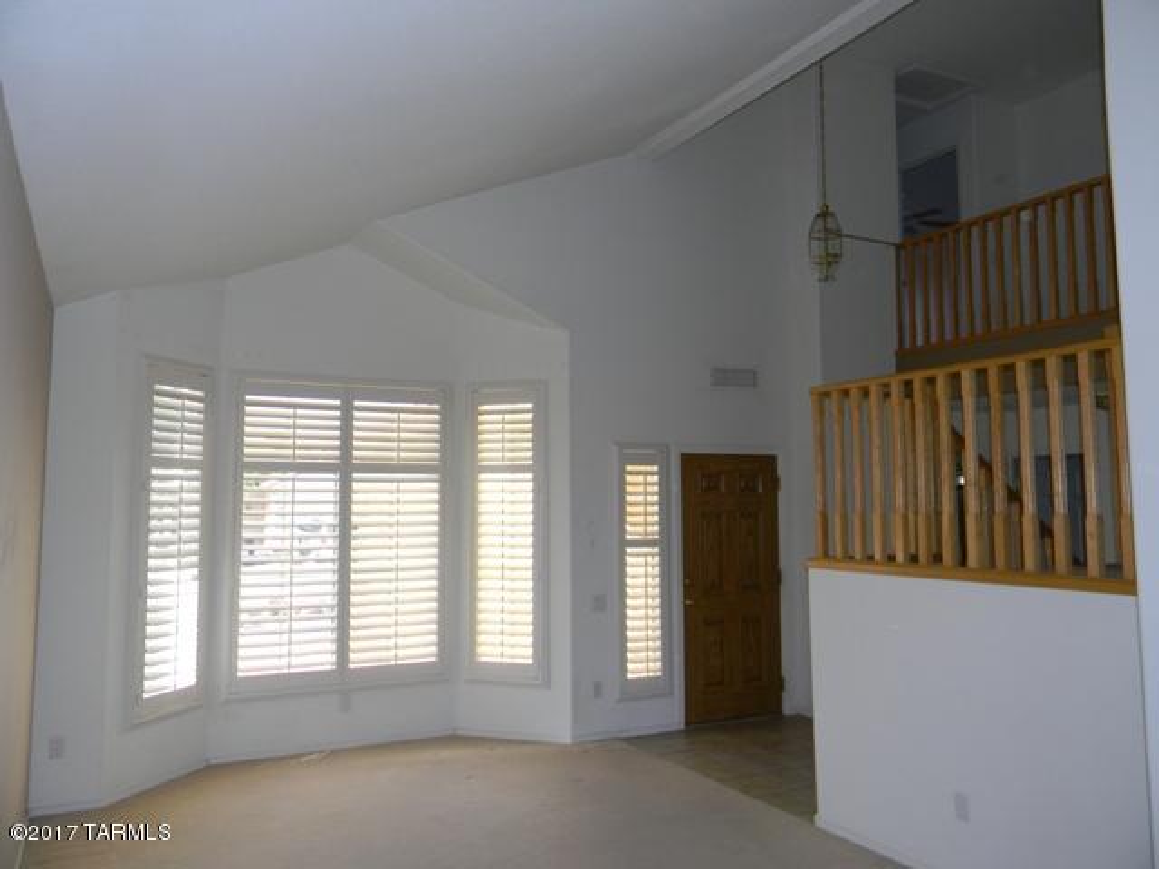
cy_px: 434
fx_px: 937
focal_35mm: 28
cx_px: 580
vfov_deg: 49.7
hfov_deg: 63.4
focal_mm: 5
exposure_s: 1/76.5
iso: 112
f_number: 3.5
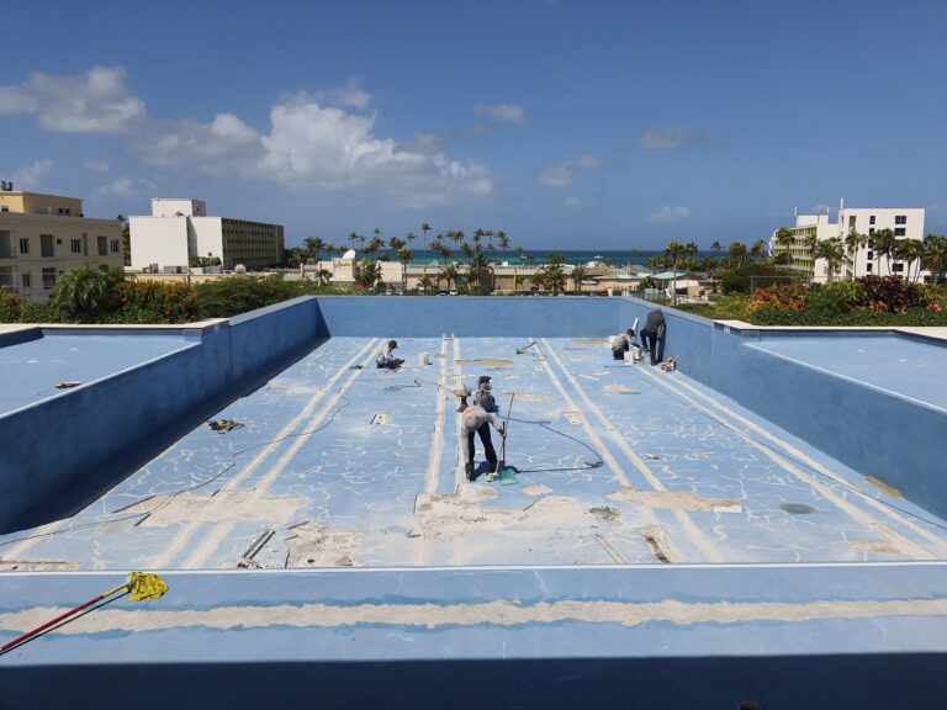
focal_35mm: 26
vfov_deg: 53.1
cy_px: 355
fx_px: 711
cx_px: 474
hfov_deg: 67.3
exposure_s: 1/6672
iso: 50
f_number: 1.7
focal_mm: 4.32
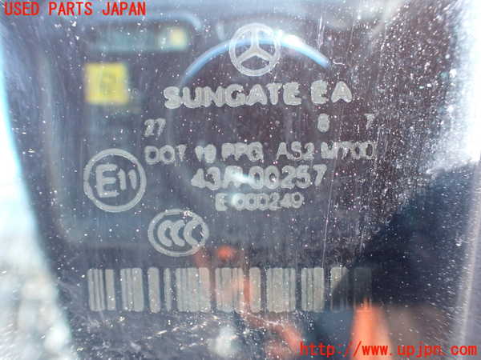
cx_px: 240
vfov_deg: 46.8
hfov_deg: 60.0
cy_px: 180
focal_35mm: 30
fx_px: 417
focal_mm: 5.4
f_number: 2.3
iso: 500
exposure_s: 1/125
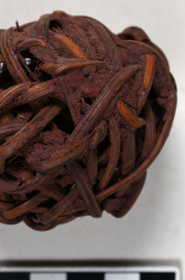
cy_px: 165
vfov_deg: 20.6
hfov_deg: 13.7
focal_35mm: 99
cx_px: 54
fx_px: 767
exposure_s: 1/100
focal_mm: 44
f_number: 9
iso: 400
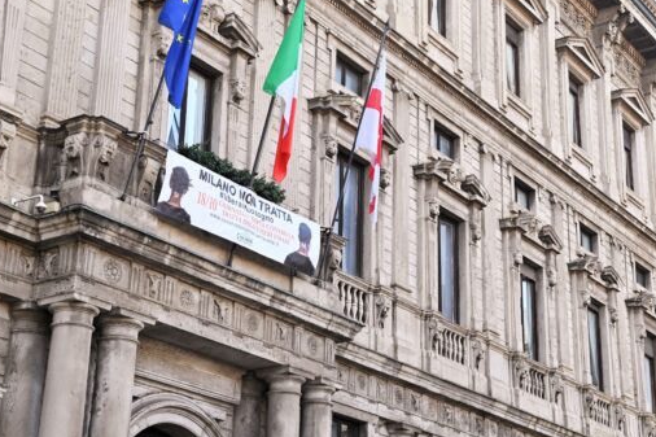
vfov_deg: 20.6
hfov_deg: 30.4
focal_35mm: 66
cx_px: 393
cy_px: 203
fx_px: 1202
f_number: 7.1
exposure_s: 1/125
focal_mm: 48
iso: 400
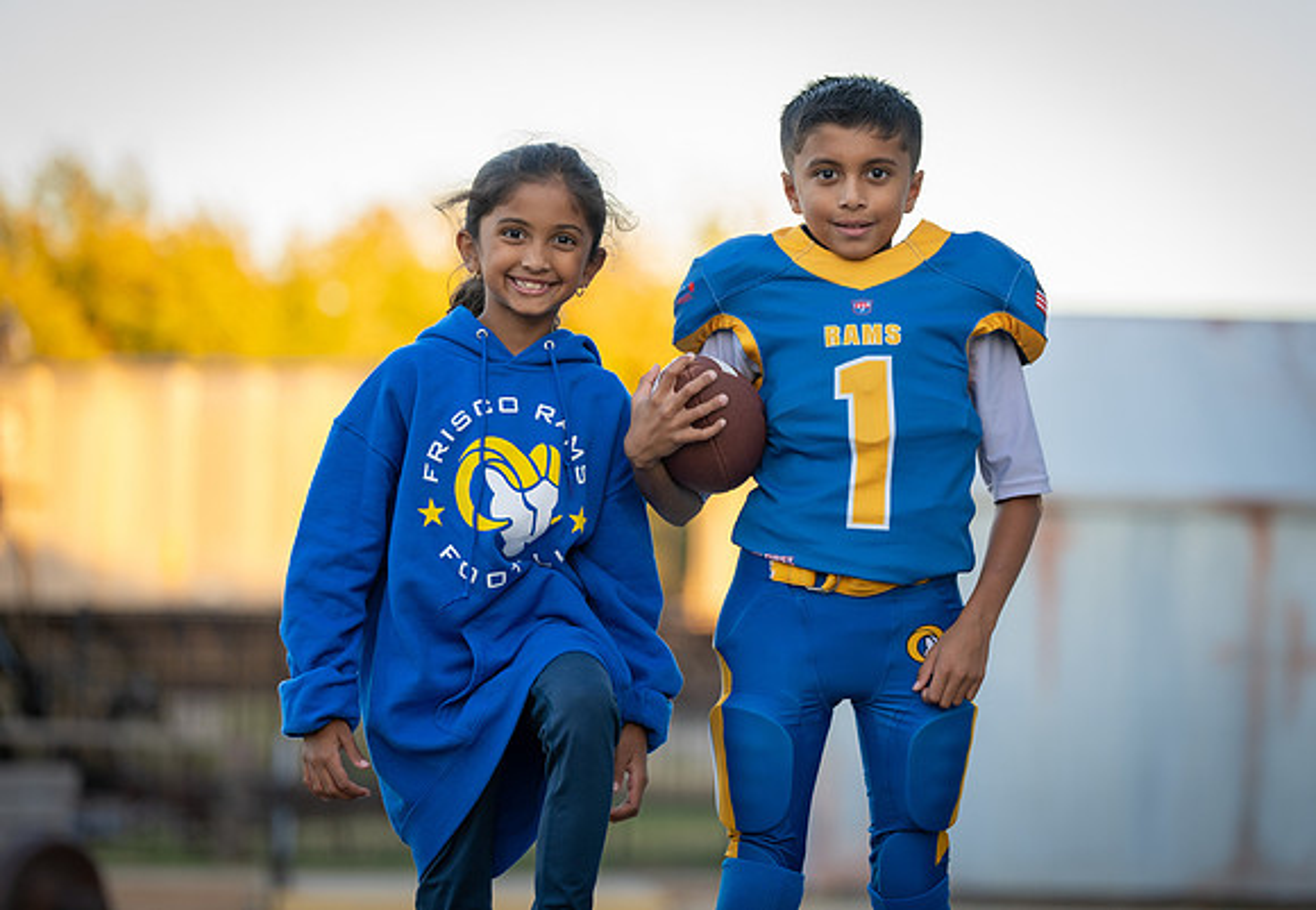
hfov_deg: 15.2
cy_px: 450
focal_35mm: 134
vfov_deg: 10.5
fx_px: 4947
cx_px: 690
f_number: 2.8
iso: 320
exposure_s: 1/320
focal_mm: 129
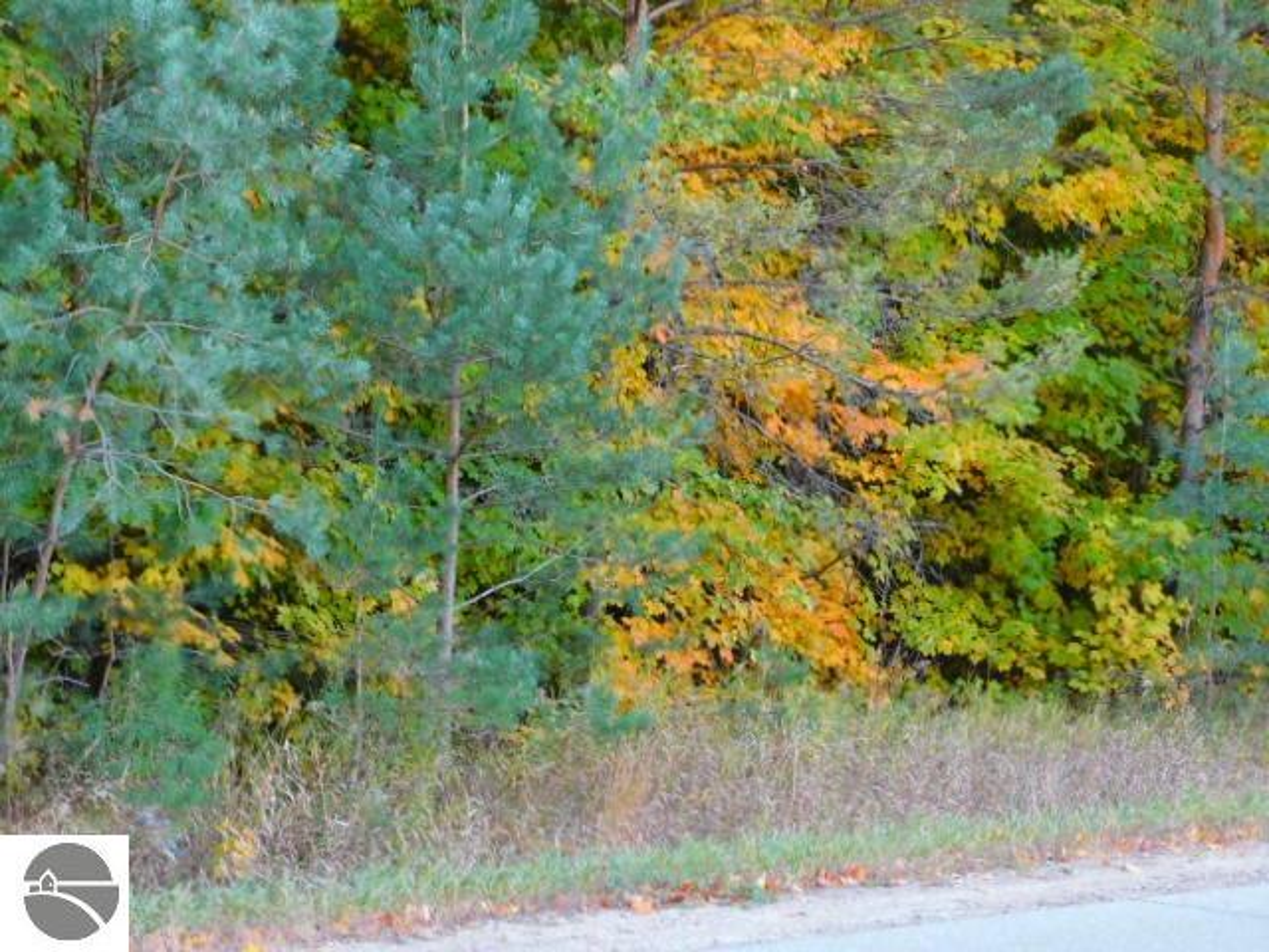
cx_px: 634
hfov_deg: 27.4
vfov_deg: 20.7
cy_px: 476
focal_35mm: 71
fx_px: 2603
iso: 400
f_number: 4.3
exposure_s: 1/20
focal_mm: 12.6
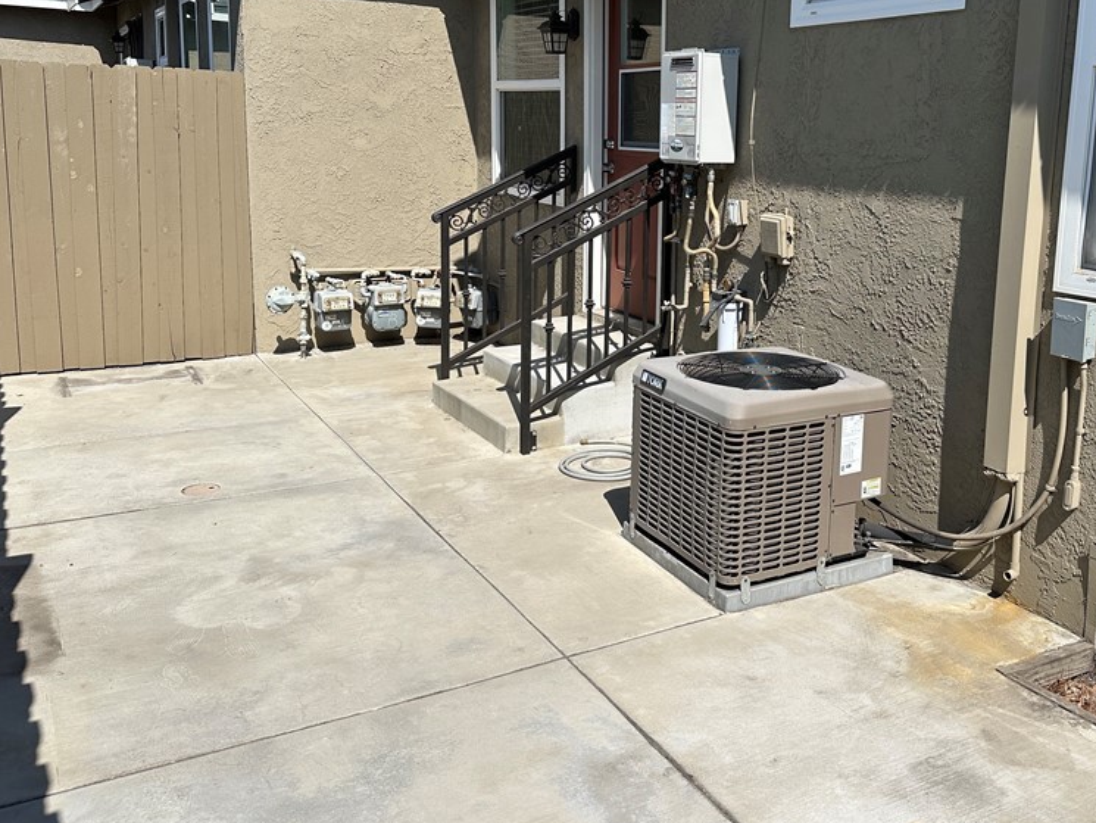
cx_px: 706
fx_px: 1045
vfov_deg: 42.5
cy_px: 292
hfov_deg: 54.5
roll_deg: -1.8
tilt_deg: -8.9
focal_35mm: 33
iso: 80
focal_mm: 6.86
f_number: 1.78
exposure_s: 1/6211
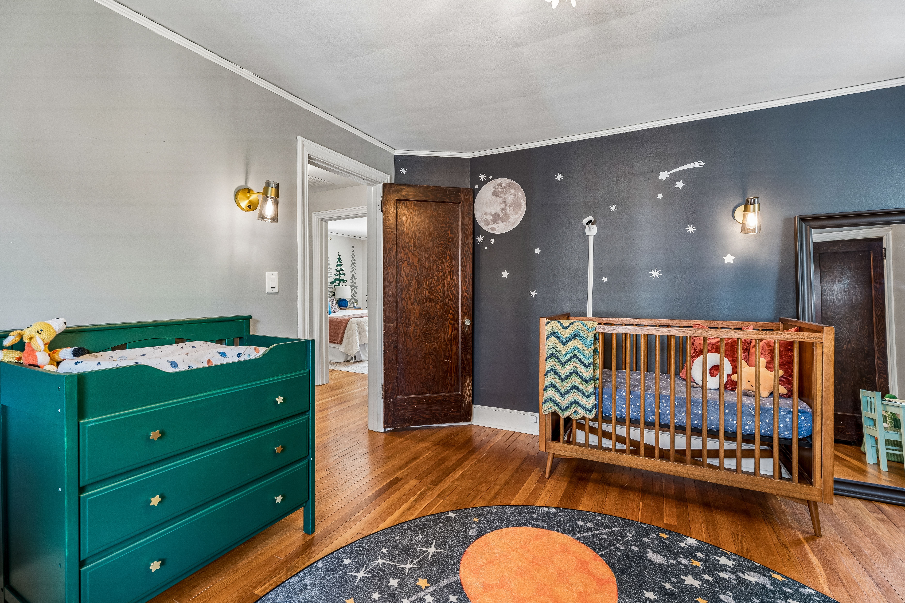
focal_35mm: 16
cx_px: 452
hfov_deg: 96.7
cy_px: 302
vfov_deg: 73.7
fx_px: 402
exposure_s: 1/3.33
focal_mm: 16
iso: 250
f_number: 6.3
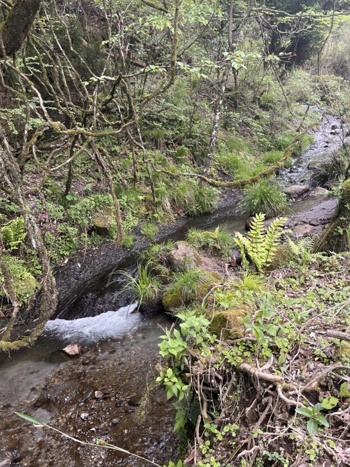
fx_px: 431
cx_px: 175
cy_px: 263
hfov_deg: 44.2
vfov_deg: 56.6
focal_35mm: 32
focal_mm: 5.1
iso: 50
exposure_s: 1/122
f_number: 1.6
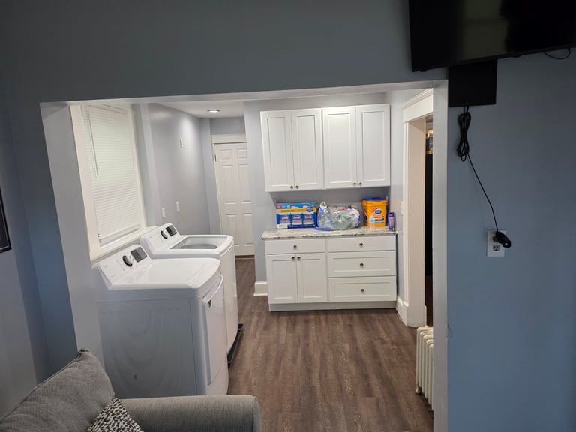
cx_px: 288
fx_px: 383
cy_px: 216
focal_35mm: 23
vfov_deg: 58.9
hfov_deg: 73.9
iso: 250
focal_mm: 6.25
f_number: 1.7
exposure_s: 1/120
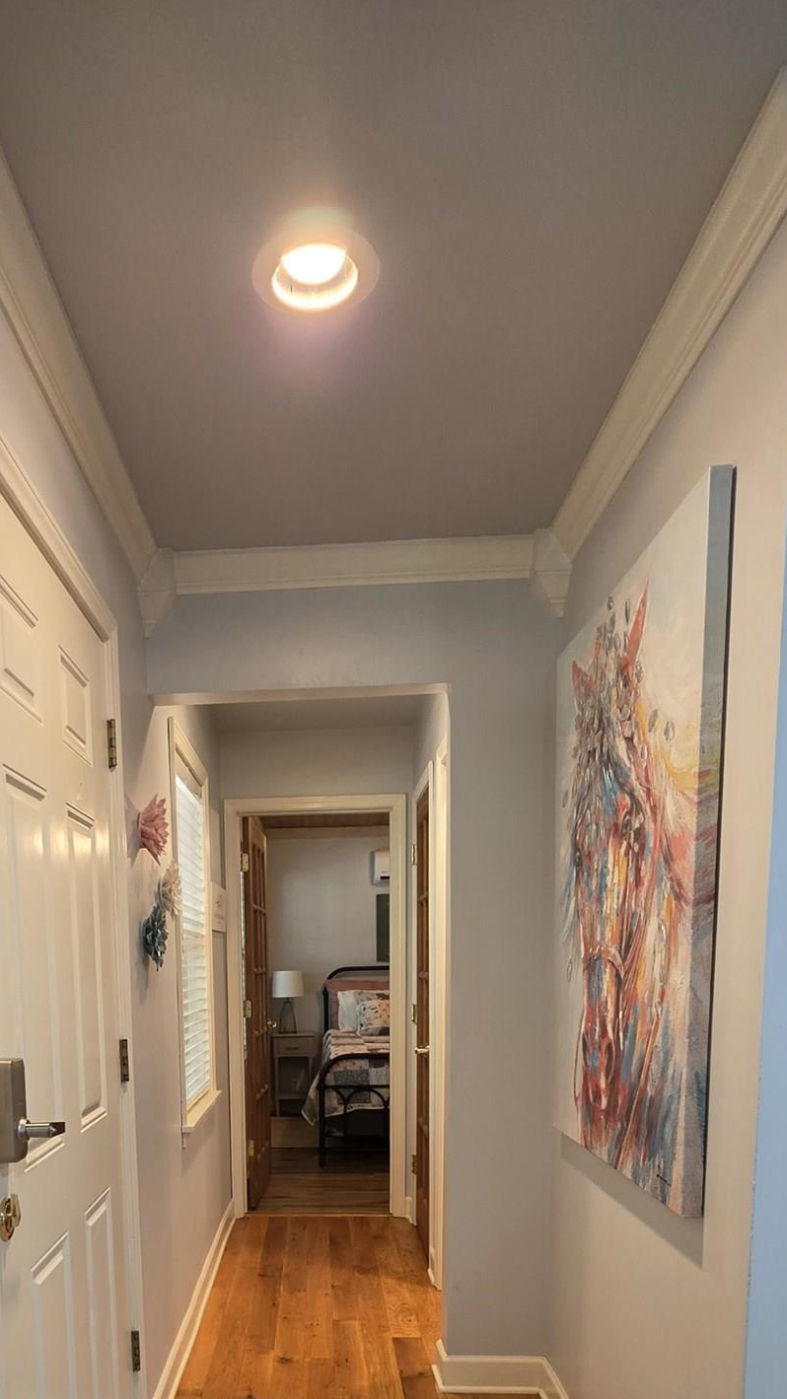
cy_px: 1090
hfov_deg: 48.4
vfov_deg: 71.8
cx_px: 244
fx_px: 853
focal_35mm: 23
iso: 320
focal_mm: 2.2
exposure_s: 1/60
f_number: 1.9
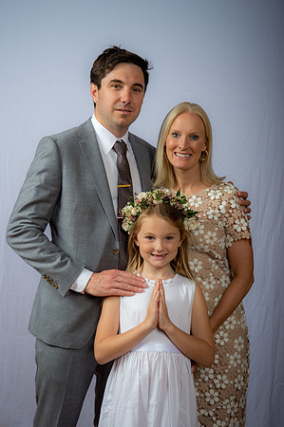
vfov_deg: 34.5
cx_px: 142
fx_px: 688
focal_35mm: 58
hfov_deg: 23.3
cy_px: 214
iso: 250
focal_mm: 58
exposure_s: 1/200
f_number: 6.3
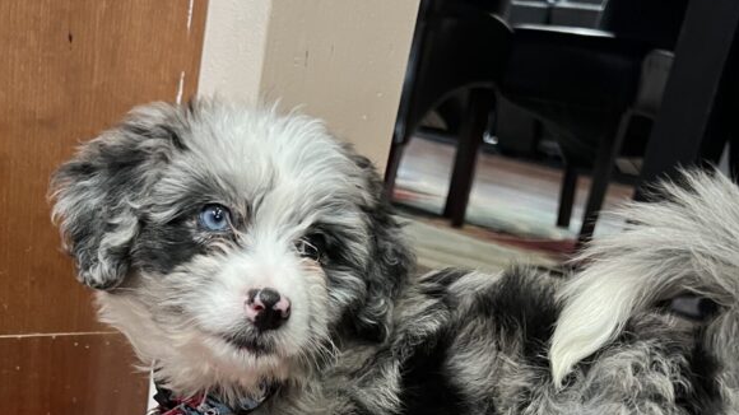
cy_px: 489
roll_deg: -9.6
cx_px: 274
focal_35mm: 50
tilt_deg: -22.9
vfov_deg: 22.2
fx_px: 980
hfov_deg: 41.0
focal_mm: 5.7
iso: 500
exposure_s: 1/40
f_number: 1.5
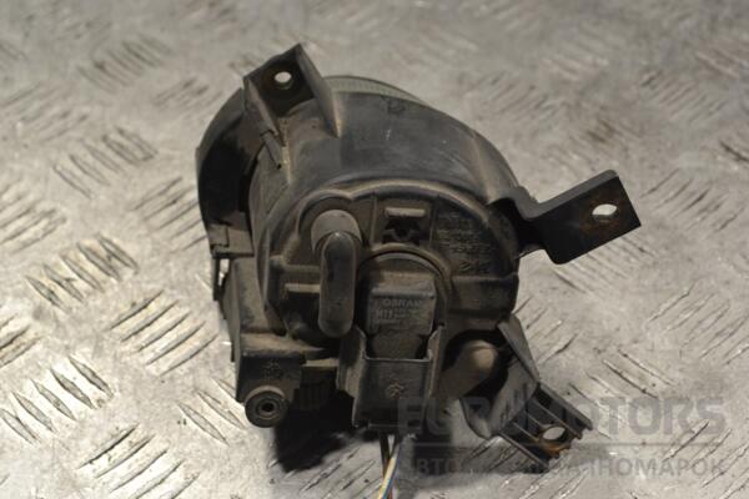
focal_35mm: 82
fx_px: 1716
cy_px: 250
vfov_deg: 16.6
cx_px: 374
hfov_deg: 24.6
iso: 3200
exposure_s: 1/320
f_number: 9
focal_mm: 55
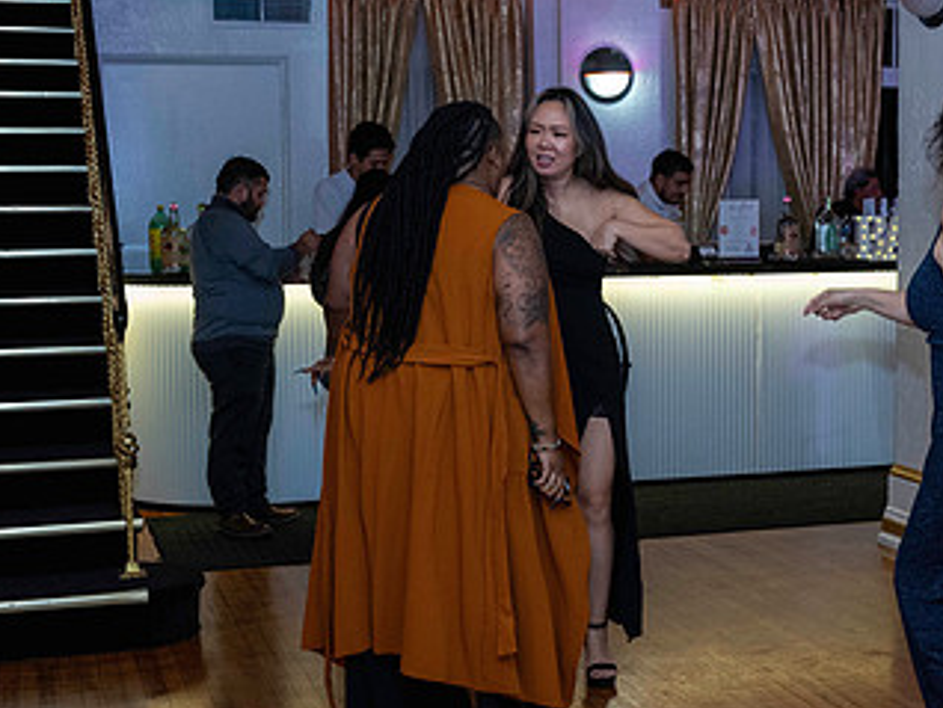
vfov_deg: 23.3
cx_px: 646
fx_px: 1718
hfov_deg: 30.4
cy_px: 370
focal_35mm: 63
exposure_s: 1/160
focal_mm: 24
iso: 1250
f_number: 3.5
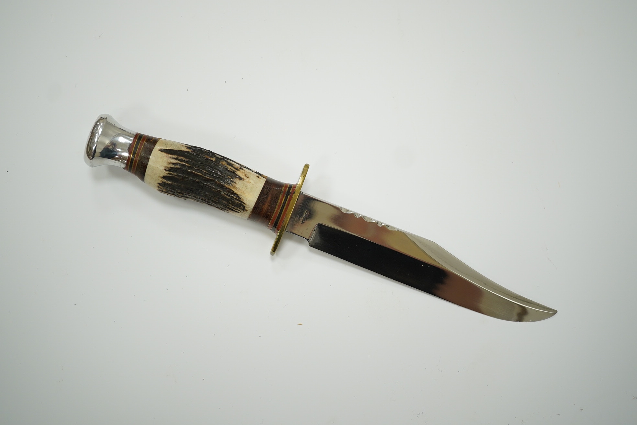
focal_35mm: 45
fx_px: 796
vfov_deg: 29.9
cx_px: 318
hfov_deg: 43.6
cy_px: 212
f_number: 5.6
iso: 500
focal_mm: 30
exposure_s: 1/100
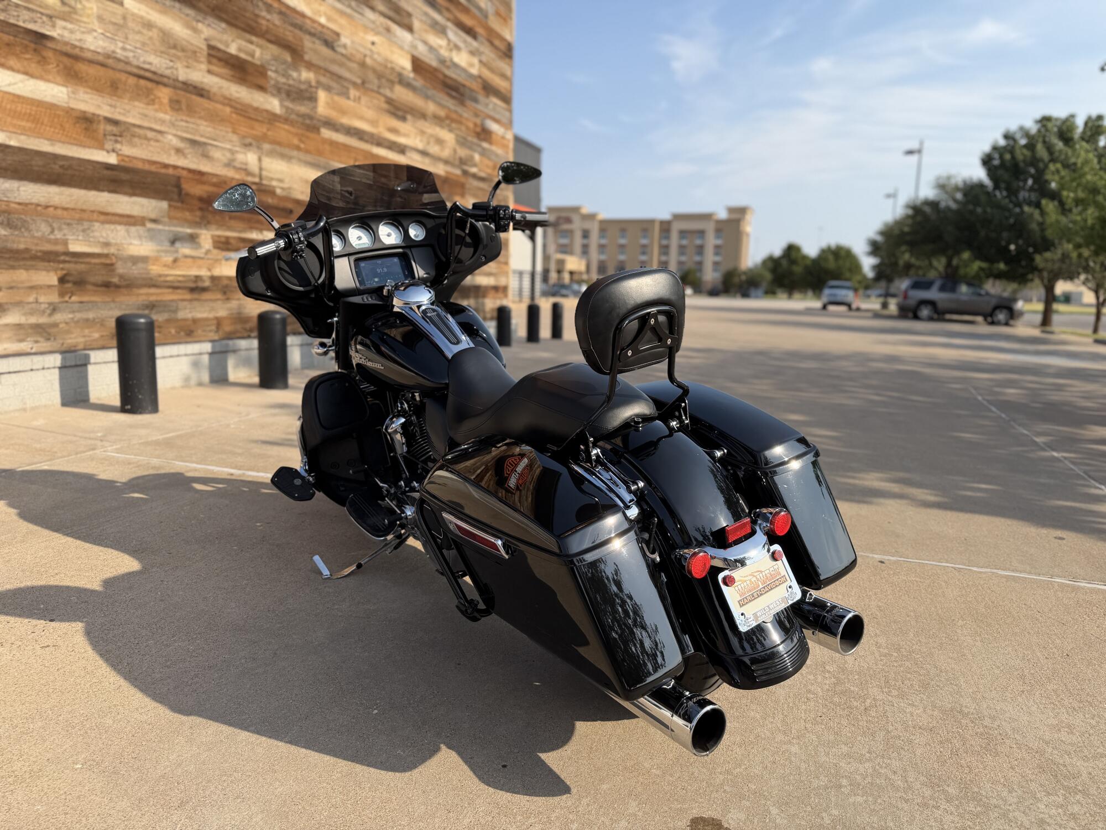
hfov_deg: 71.6
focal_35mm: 24
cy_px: 415
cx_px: 553
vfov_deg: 56.8
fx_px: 767
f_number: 1.78
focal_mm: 6.76
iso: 80
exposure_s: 1/3021
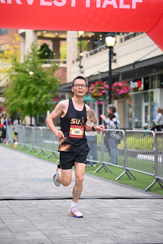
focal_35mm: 94
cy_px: 122
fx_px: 638
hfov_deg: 14.6
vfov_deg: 21.7
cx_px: 82
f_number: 2.8
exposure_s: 1/1600
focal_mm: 94
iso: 1250
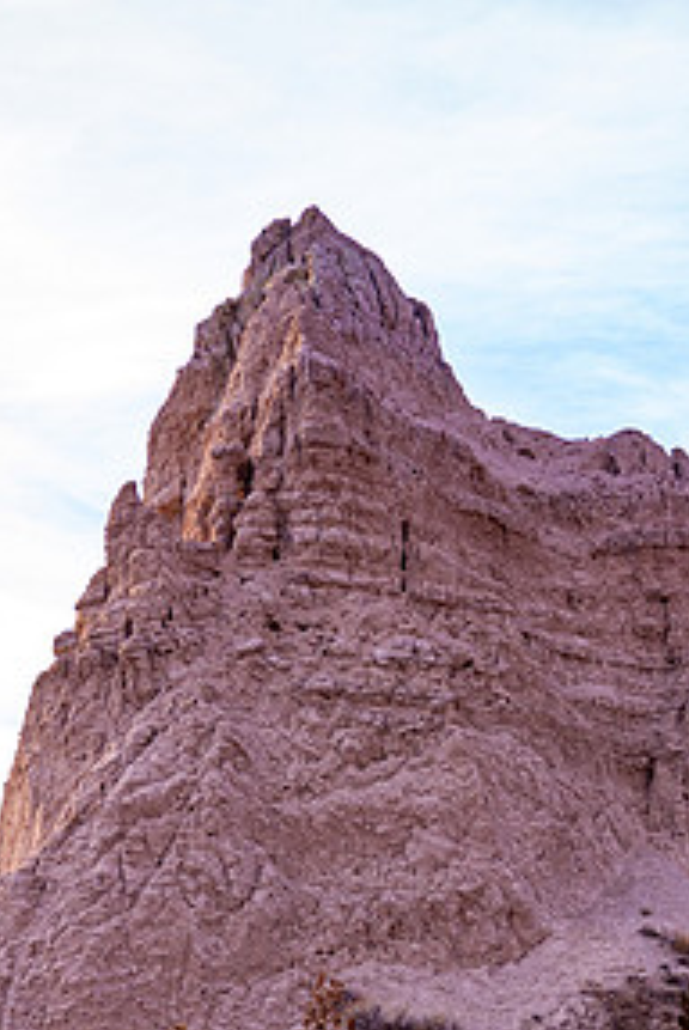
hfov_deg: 10.6
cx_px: 436
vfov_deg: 15.8
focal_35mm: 129
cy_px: 775
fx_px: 3694
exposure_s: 1/250
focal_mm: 55
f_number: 5.6
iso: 200
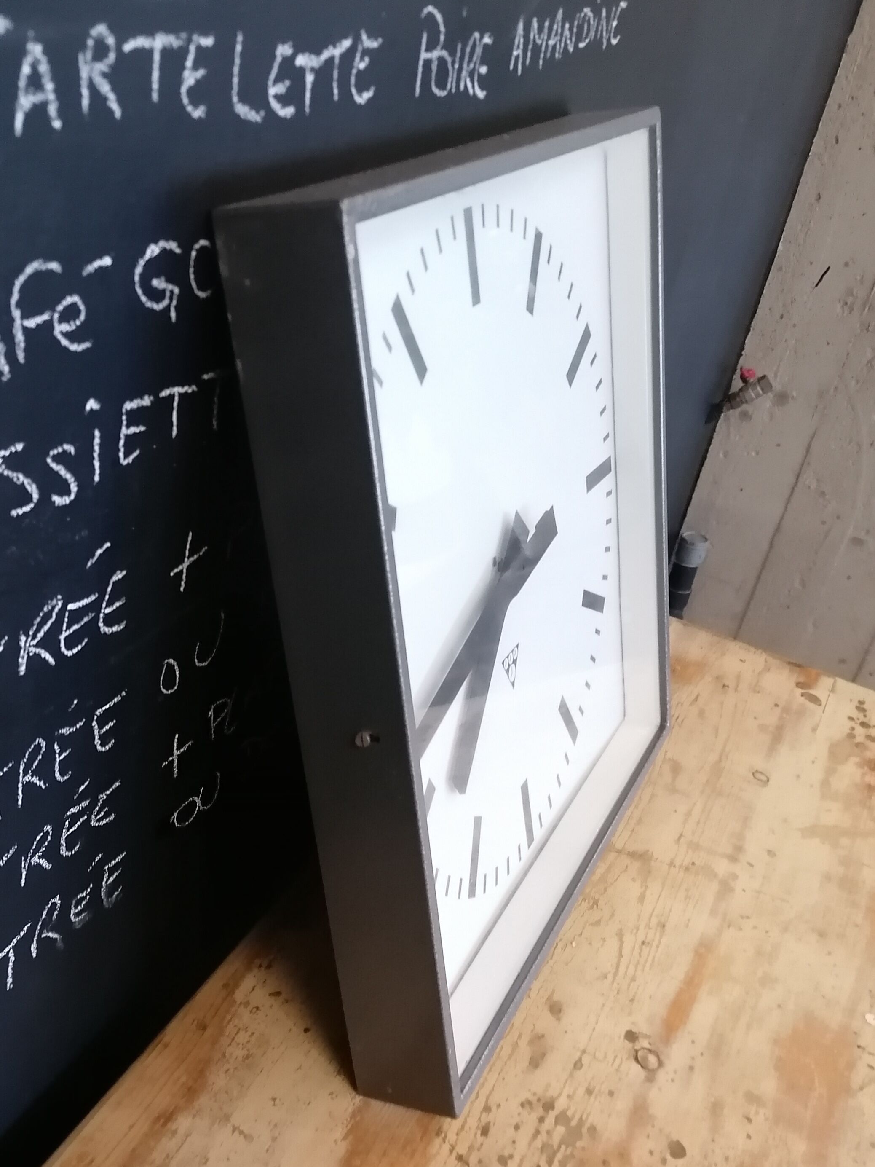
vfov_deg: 47.5
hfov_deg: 36.8
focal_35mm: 39
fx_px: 1314
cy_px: 719
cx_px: 383
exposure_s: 1/16.7
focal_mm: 4.75
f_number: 1.8
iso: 640
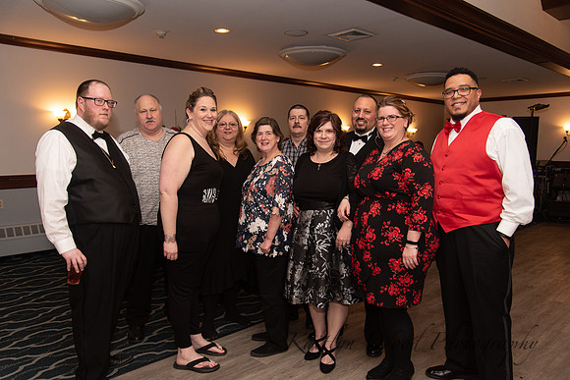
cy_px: 190
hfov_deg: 65.5
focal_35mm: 28
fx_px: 443
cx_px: 285
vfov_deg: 46.4
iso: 800
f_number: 4
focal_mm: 28
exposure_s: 1/200
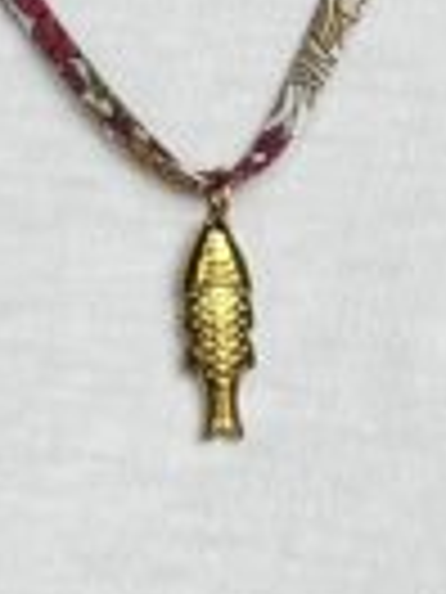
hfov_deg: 16.2
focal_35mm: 91
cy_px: 230
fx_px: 1563
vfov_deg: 21.5
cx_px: 189
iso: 100
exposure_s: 1/80
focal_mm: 2.71
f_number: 2.2
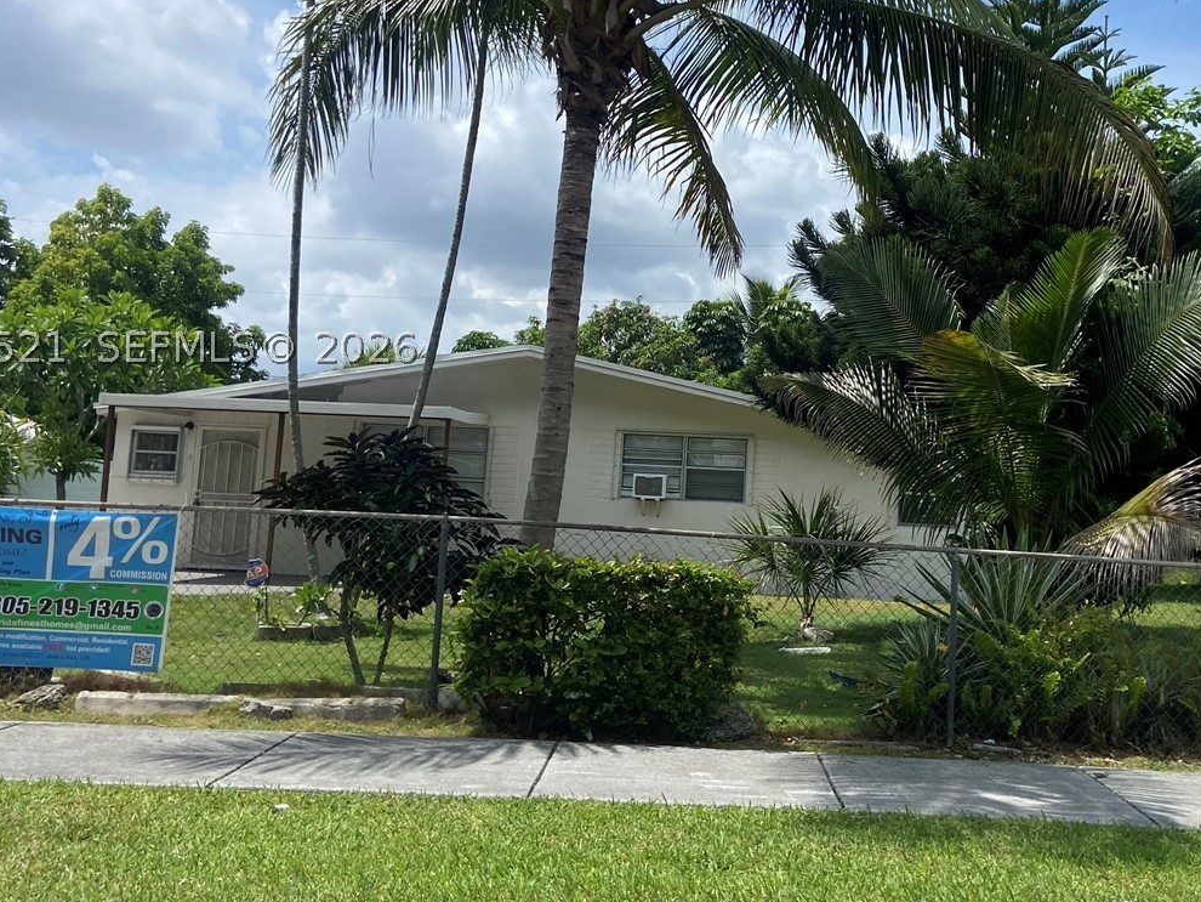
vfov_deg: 34.2
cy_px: 347
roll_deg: -1.6
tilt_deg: +5.9
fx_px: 1458
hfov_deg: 44.2
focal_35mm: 42
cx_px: 789
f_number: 1.8
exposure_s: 1/4274
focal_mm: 4.25
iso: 32
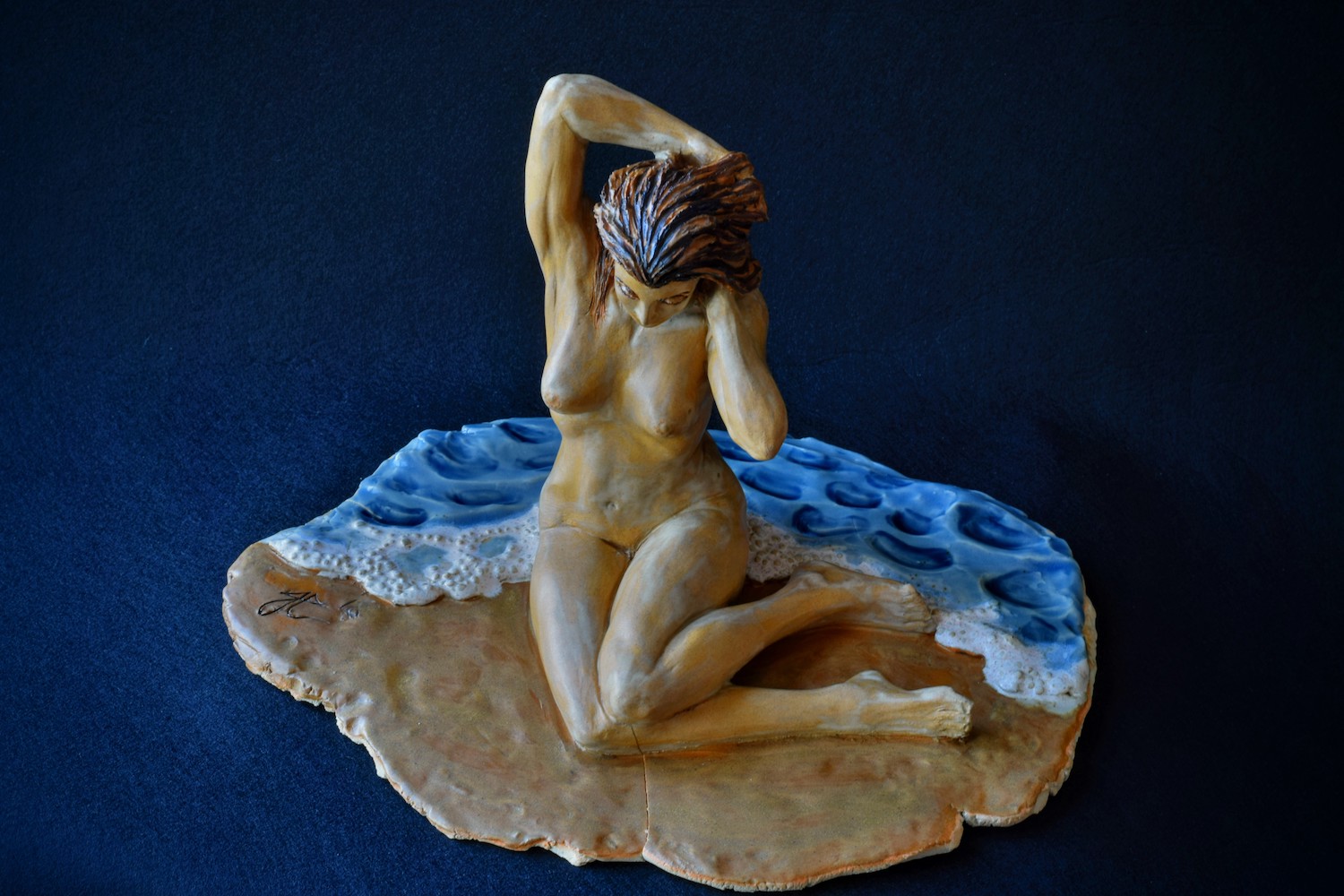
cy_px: 448
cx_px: 672
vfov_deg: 18.2
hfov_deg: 27.0
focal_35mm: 75
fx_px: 2800
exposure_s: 1/4
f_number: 16
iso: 100
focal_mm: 50
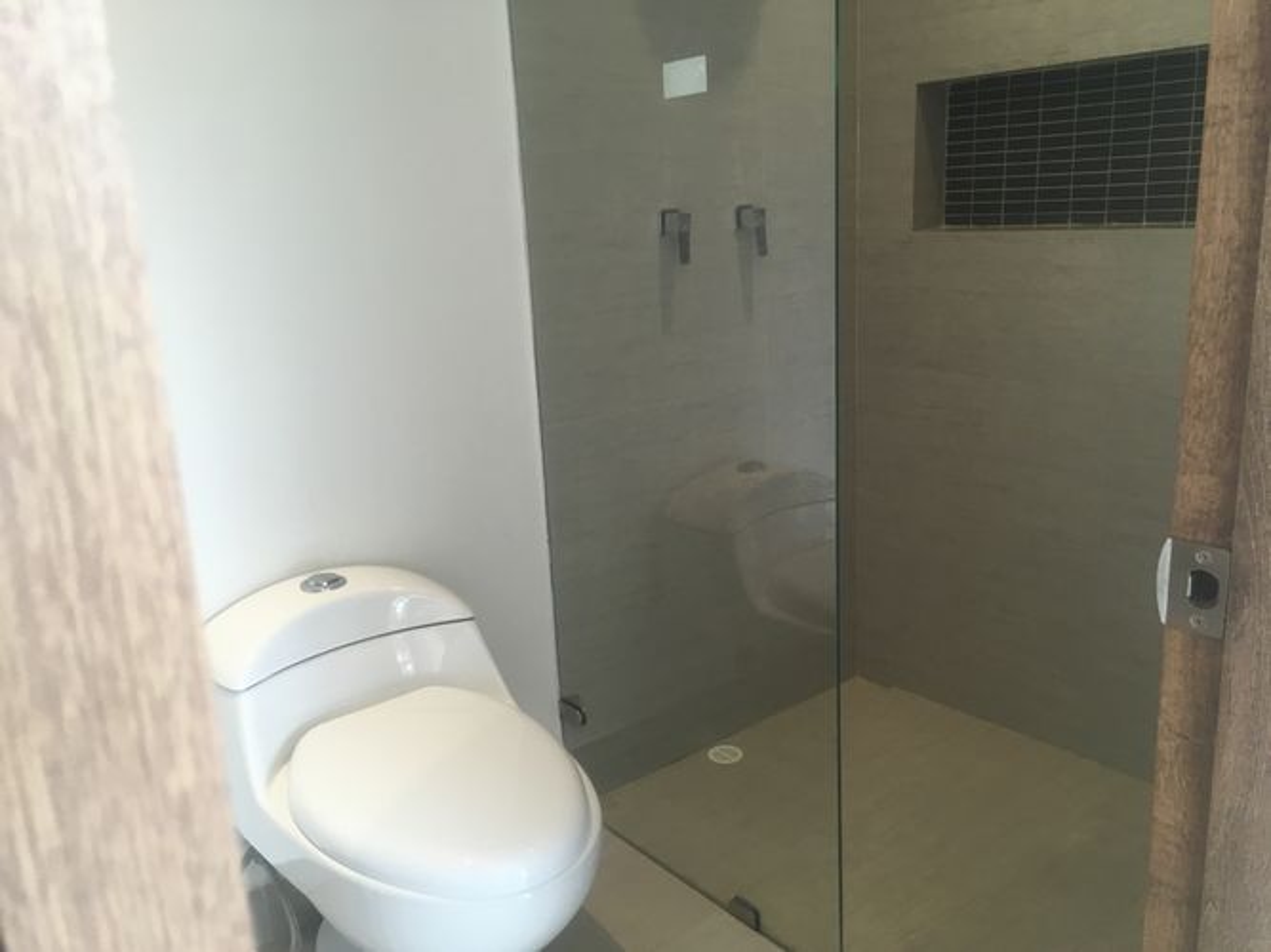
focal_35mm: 29
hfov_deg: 61.7
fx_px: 1065
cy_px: 476
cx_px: 636
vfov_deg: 48.2
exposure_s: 1/30
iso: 32
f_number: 2.2
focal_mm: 4.15
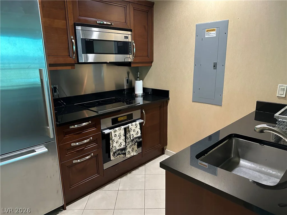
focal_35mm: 24
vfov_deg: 56.8
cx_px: 144
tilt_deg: -13.5
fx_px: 199
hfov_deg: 71.6
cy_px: 108
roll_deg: +0.7
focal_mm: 6.86
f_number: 1.78
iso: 500
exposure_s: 1/60
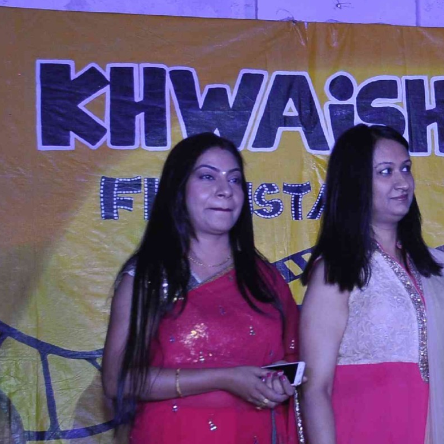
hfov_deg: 12.1
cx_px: 605
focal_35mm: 139
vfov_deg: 12.5
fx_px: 2017
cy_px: 367
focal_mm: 38
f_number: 5.6
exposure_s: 1/100
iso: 400
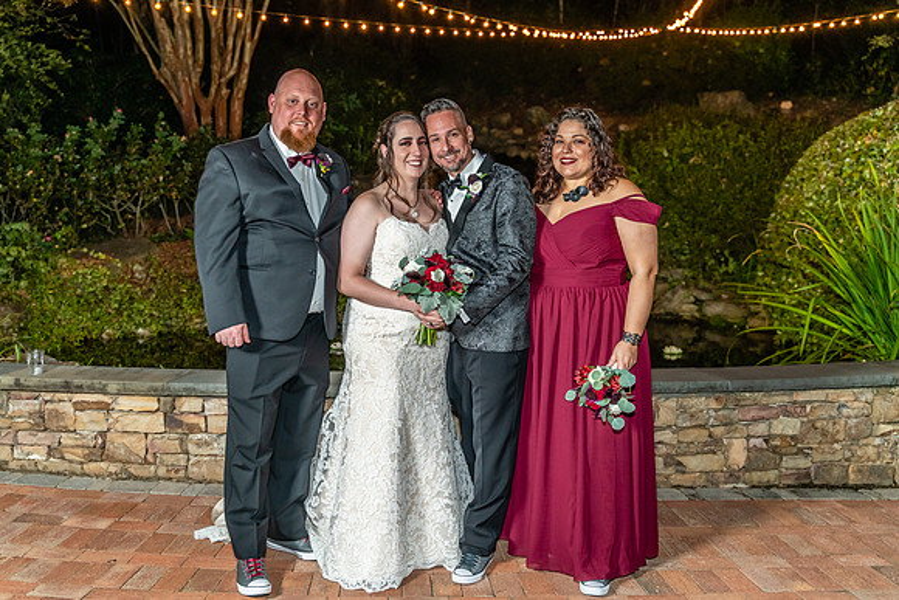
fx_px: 998
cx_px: 410
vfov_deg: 33.4
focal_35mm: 40
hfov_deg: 48.4
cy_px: 336
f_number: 2.8
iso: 1000
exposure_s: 1/160
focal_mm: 35
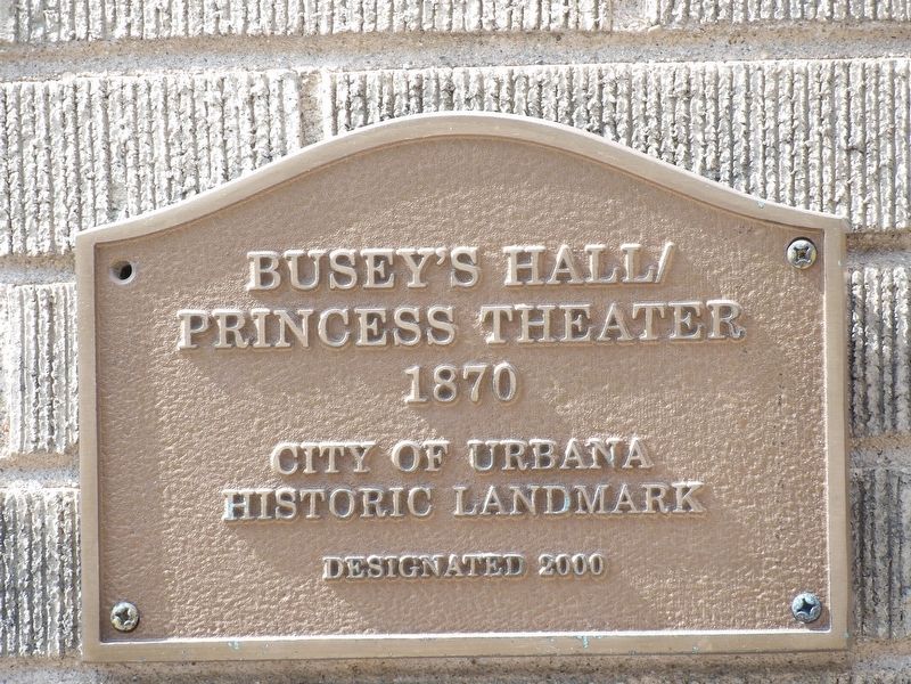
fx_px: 15896
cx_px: 456
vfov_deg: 2.5
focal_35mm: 604
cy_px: 342
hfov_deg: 3.3
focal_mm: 108.3
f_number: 4.2
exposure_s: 1/100
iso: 134
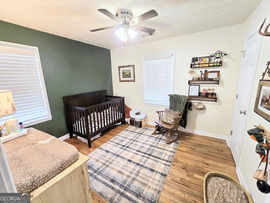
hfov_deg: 106.2
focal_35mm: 13
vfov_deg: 89.9
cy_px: 102
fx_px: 101
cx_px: 135
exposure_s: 1/60.2
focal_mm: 2.2
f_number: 2.2
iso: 160
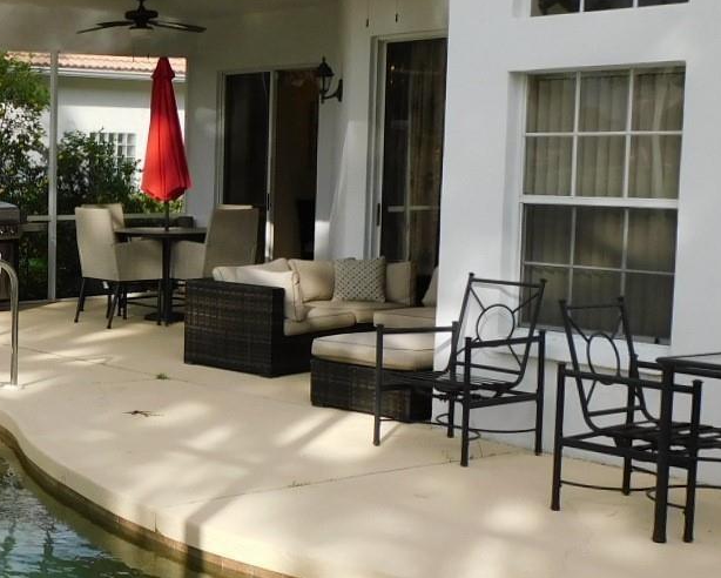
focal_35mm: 61
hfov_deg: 28.6
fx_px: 1302
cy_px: 288
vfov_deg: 25.0
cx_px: -38
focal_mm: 4.3
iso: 125
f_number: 3.3
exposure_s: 1/800
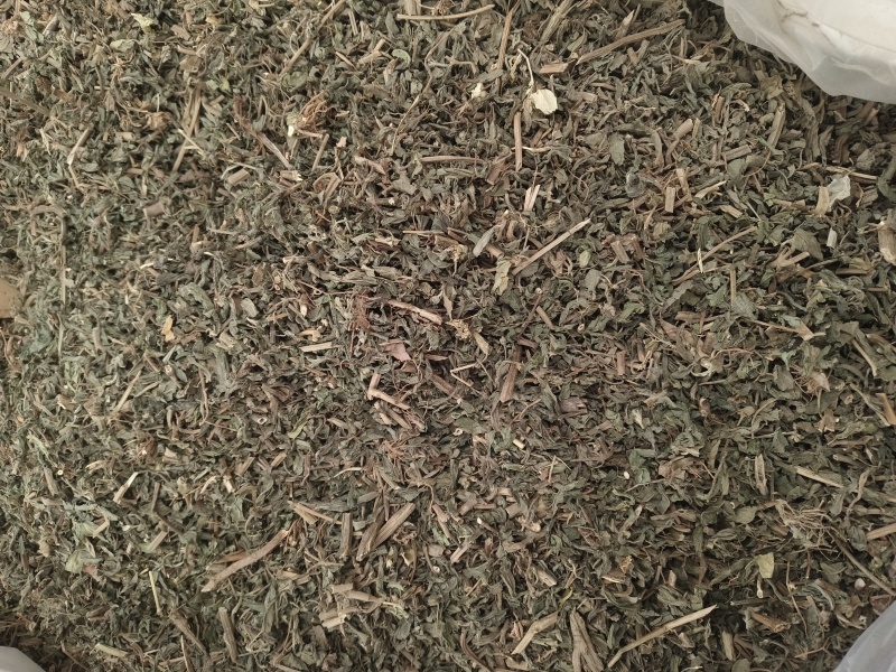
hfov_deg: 73.9
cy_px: 336
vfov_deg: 58.9
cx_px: 448
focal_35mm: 23
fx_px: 595
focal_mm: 5.6
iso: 541
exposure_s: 1/50
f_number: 1.88
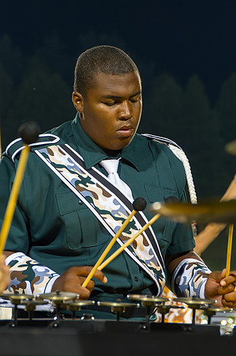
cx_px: 116
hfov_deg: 7.1
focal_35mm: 193
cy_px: 150
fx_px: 1906
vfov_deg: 10.6
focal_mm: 110
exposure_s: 1/160
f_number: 5.6
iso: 4000
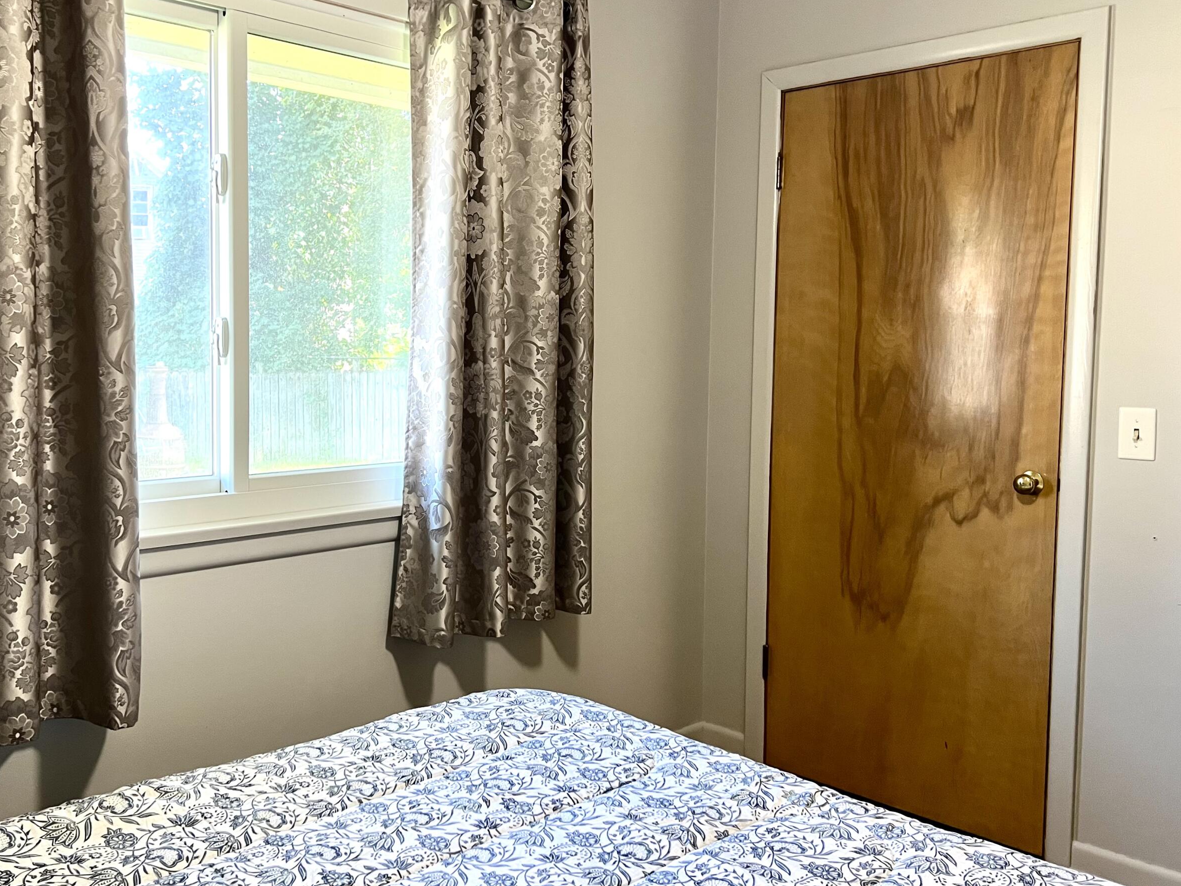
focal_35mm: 33
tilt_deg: -1.9
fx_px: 1126
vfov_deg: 42.9
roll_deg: -1.3
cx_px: 483
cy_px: 408
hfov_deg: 55.0
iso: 125
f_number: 1.5
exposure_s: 1/60
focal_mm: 5.7
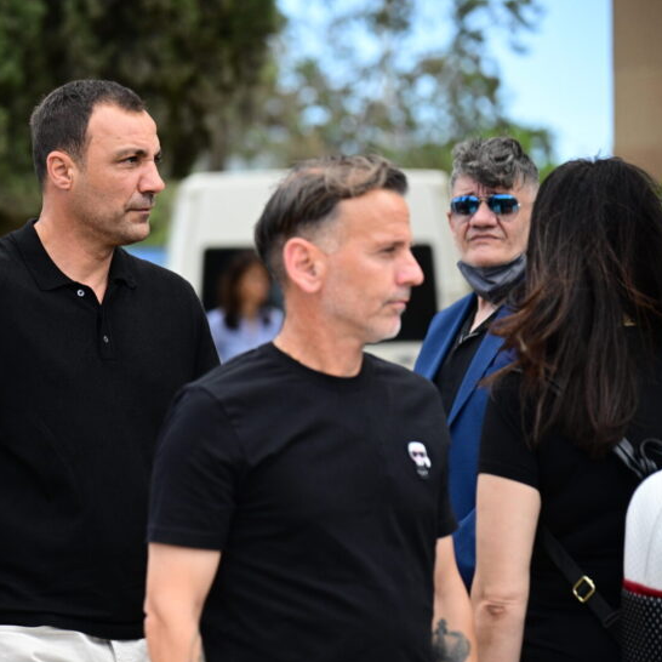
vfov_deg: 11.8
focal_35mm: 148
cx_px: 86
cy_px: 395
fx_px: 3202
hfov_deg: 11.7
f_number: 2.8
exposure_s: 1/3200
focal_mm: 97
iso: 500
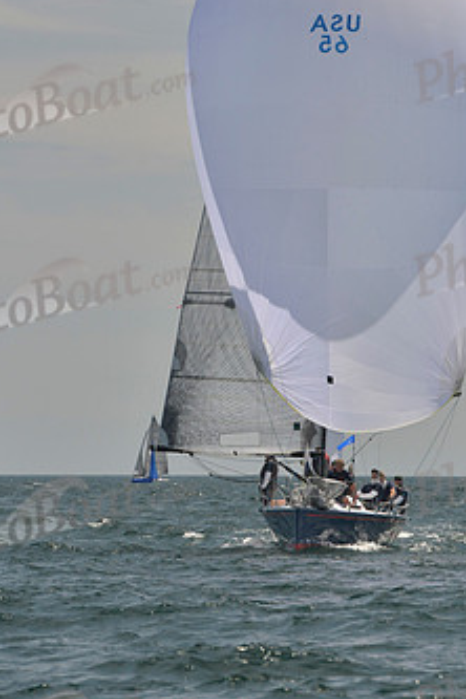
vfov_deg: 5.9
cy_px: 382
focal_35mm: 348
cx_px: 305
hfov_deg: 3.9
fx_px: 6756
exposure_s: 1/800
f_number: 9
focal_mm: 200
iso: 400
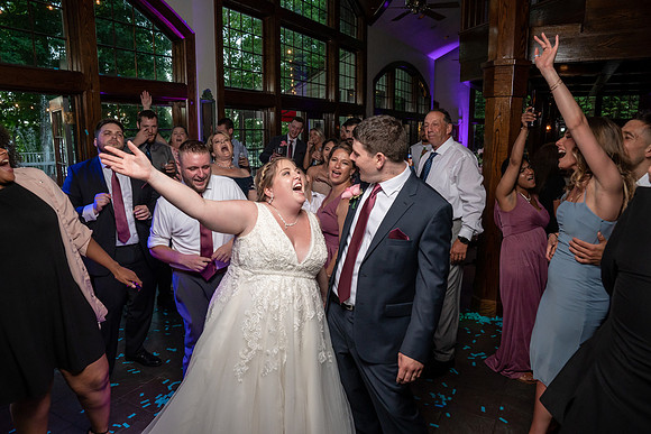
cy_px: 217
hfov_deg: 73.7
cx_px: 326
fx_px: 434
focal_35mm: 24
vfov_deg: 53.2
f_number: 5.6
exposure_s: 1/200
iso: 2000
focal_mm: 24
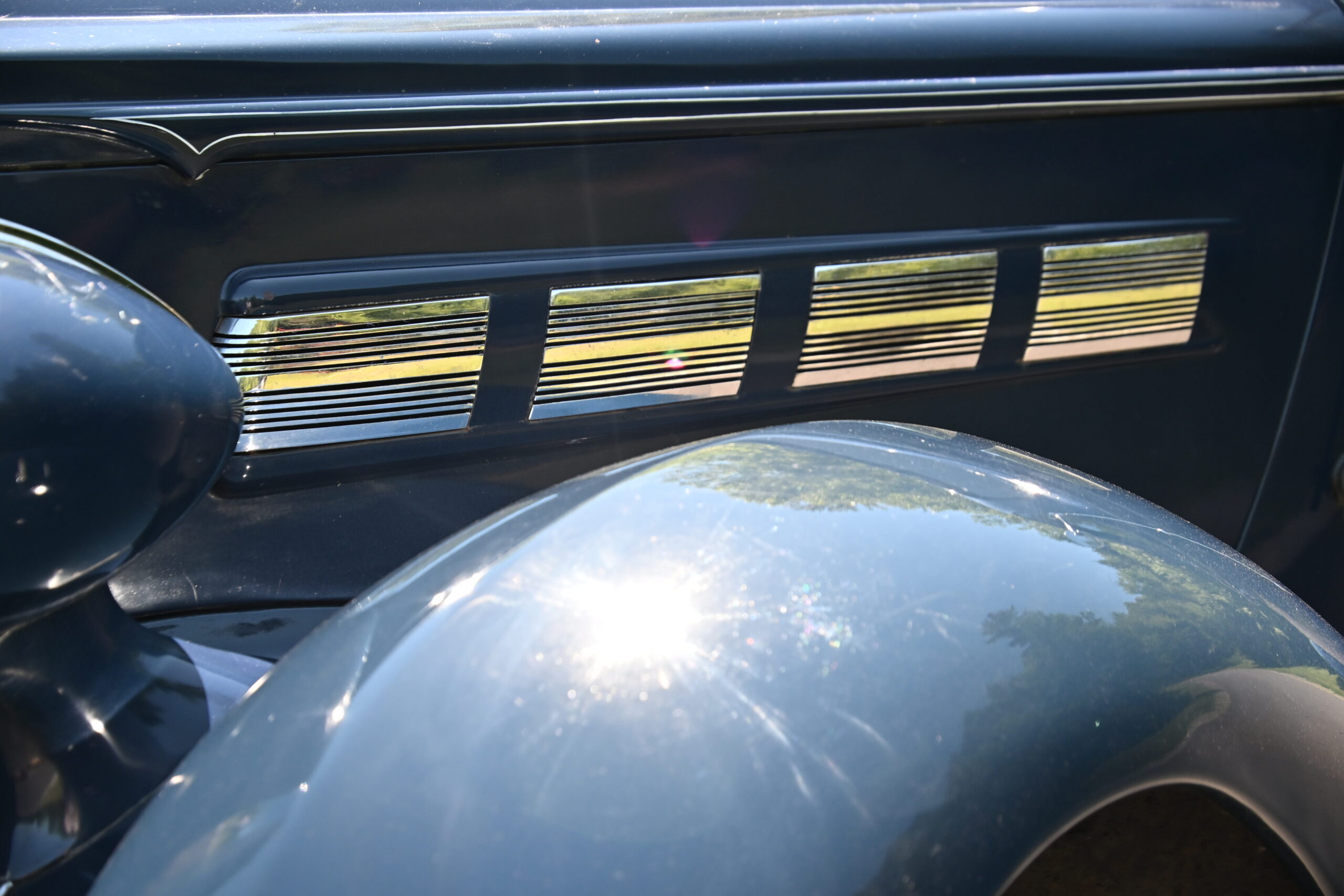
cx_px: 672
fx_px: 3136
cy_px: 448
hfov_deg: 24.2
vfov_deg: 16.3
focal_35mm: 84
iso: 400
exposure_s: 1/200
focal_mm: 56
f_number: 4.5
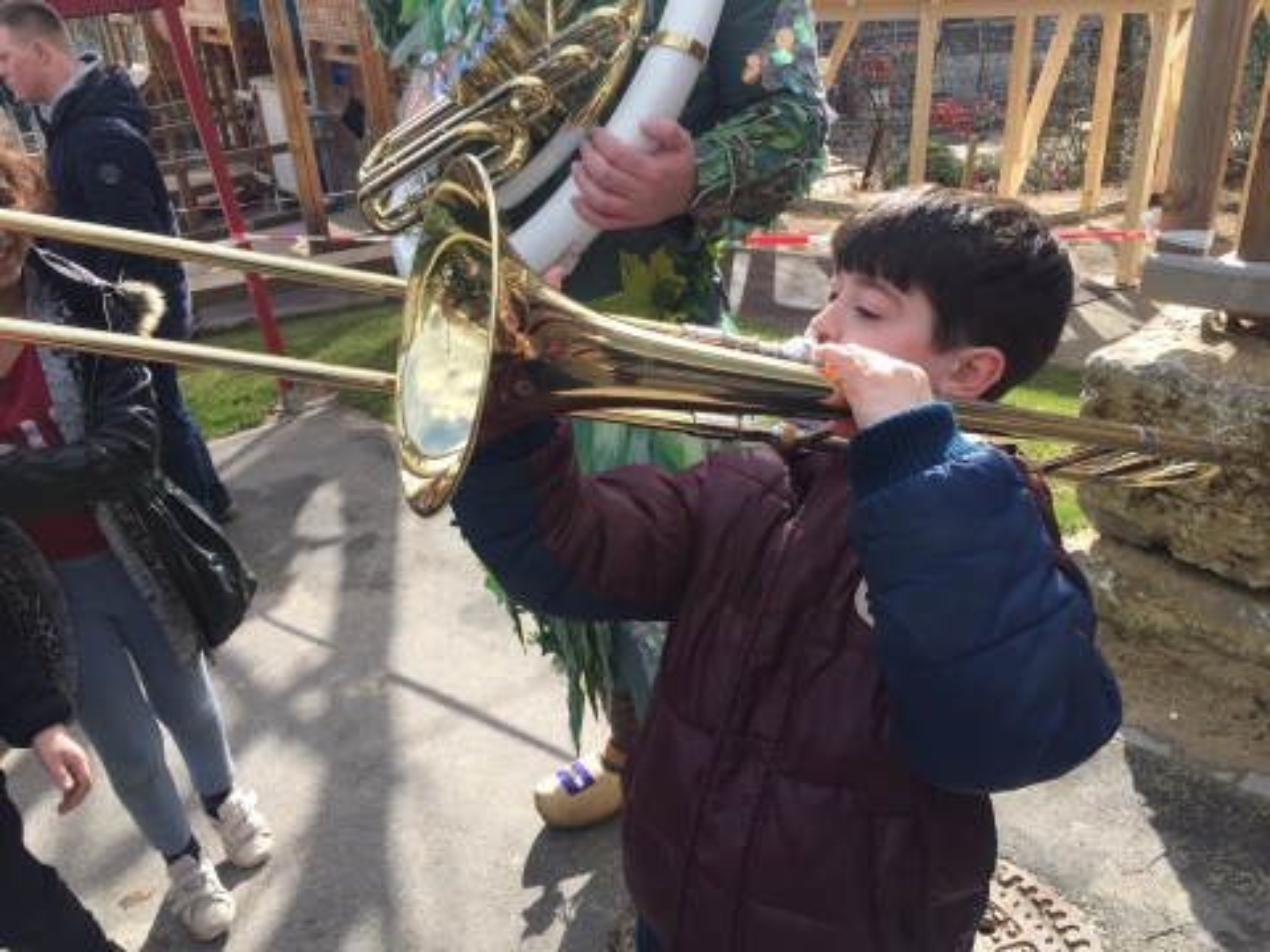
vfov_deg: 48.2
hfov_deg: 61.7
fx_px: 1064
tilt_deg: -27.6
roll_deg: +4.3
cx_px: 635
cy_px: 476
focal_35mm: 29
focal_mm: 4.15
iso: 32
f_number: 2.2
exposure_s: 1/791
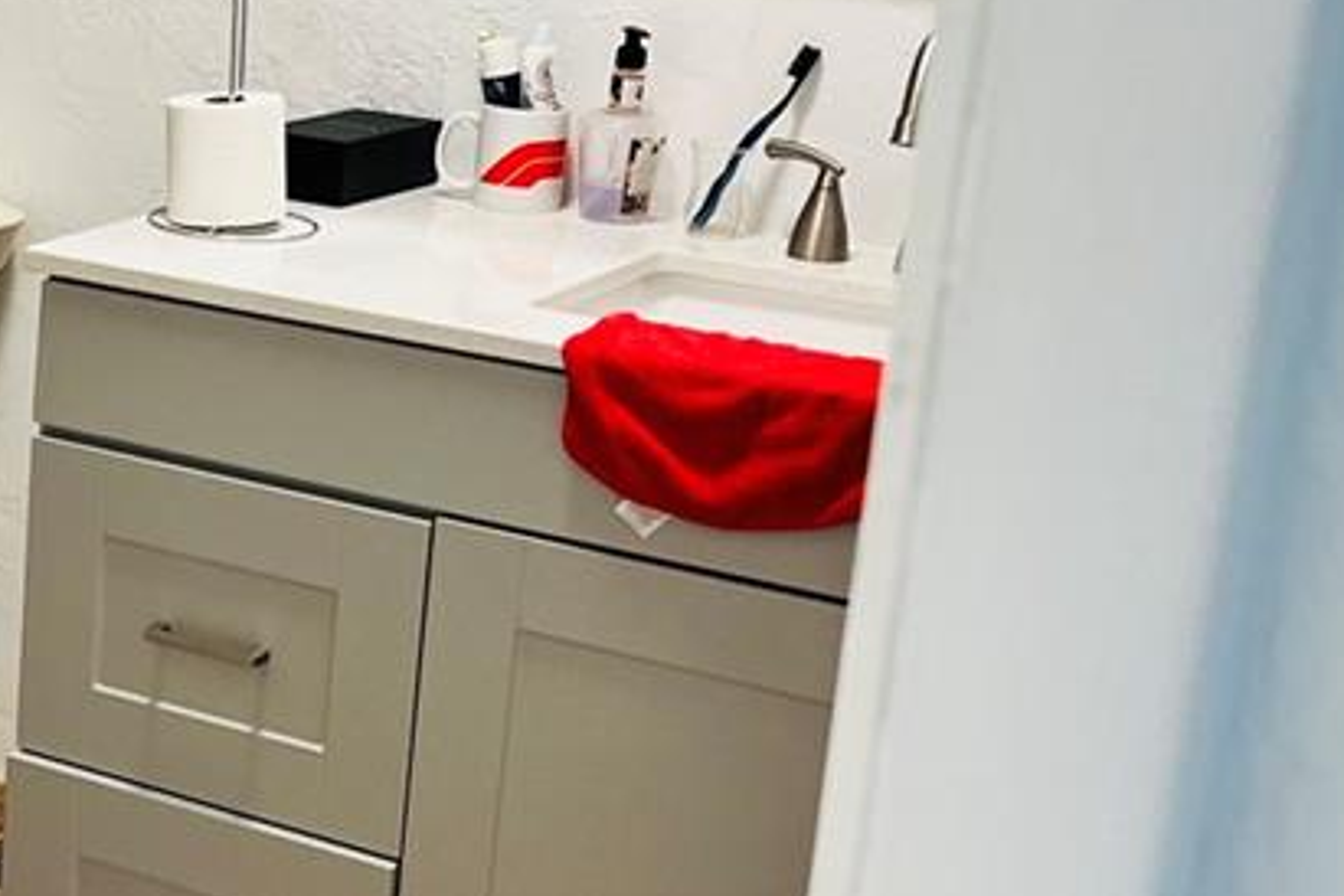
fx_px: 2949
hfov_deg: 24.3
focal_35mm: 79
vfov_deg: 17.3
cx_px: -69
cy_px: 474
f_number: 1.5
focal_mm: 5.7
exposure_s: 1/120
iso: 125
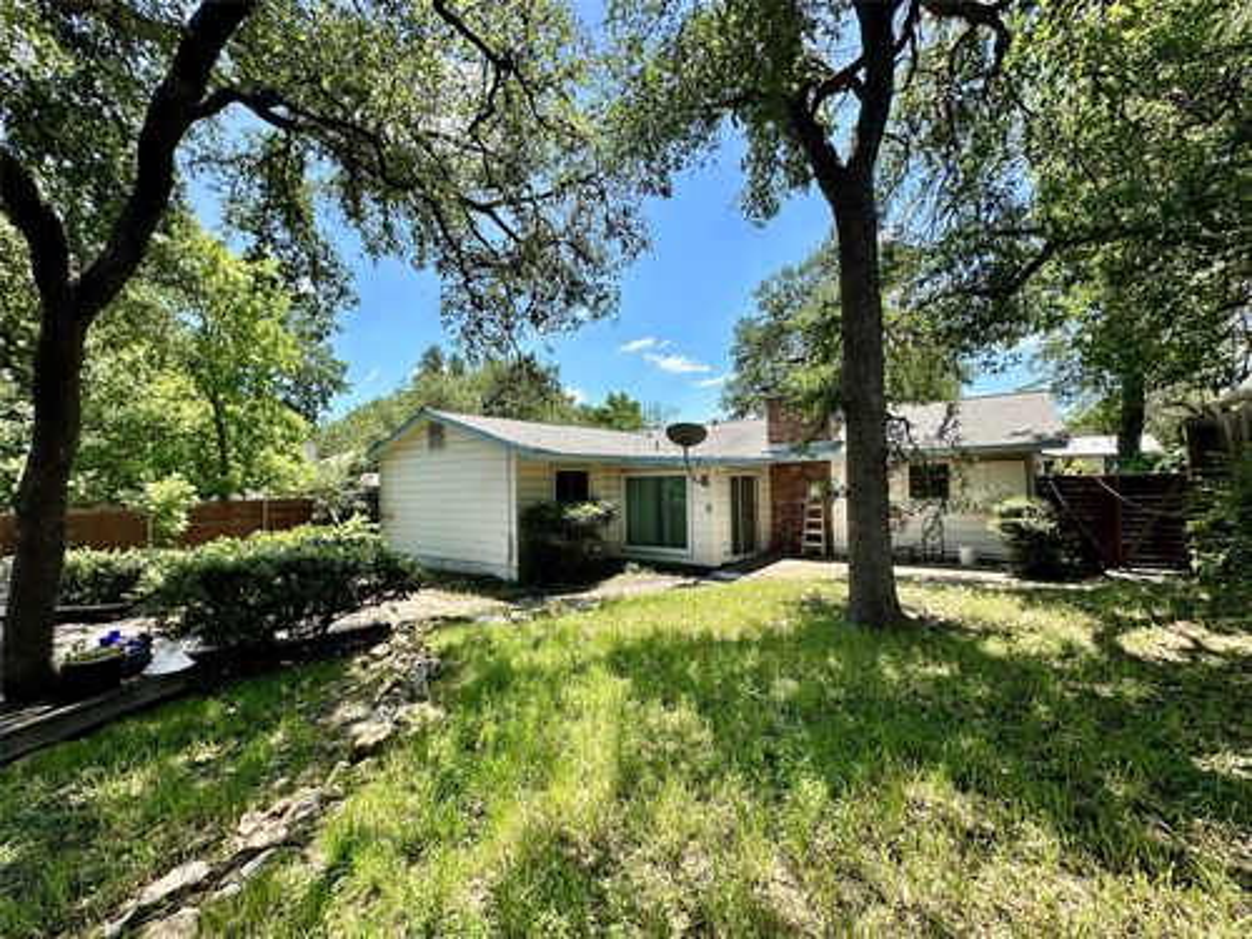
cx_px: 626
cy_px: 470
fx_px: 506
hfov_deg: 102.1
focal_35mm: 14
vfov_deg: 85.7
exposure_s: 1/955
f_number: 2.2
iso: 40
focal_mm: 2.22
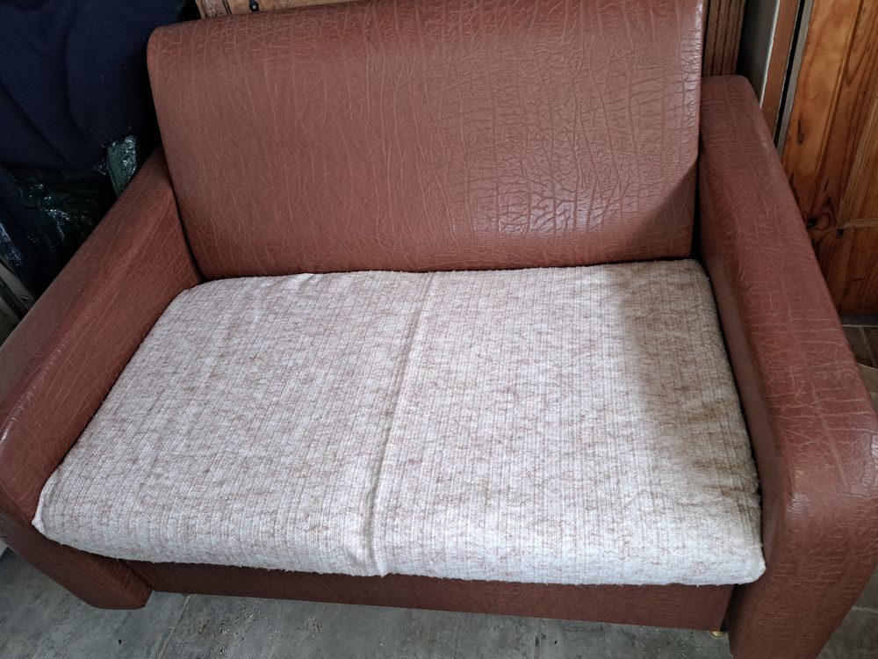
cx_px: 439
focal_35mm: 24
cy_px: 330
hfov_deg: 71.6
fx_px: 609
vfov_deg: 56.8
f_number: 1.8
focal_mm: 5.23
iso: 125
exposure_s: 1/50
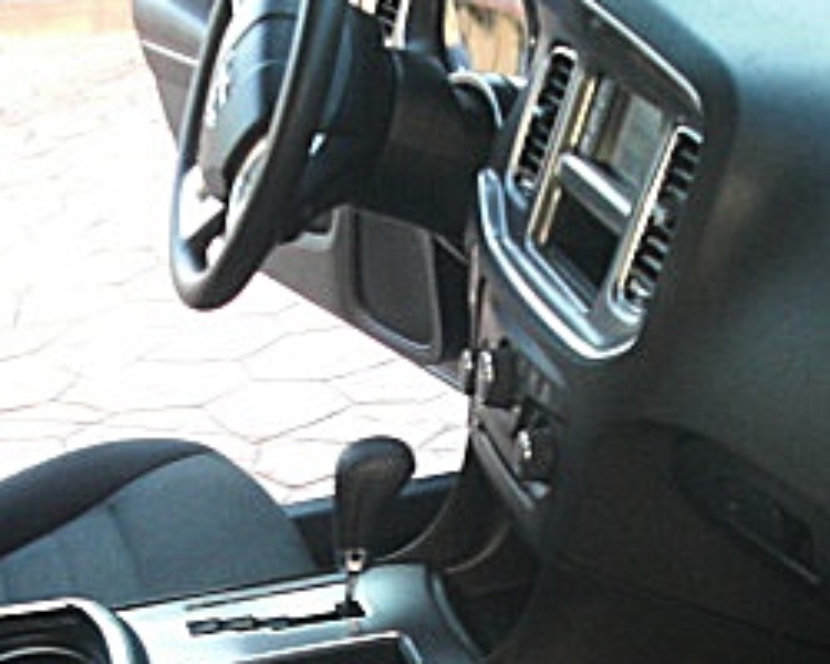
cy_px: 707
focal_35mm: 90
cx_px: 412
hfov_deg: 21.3
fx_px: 2211
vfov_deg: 16.6
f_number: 2.8
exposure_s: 1/80
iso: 200
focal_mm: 6.3
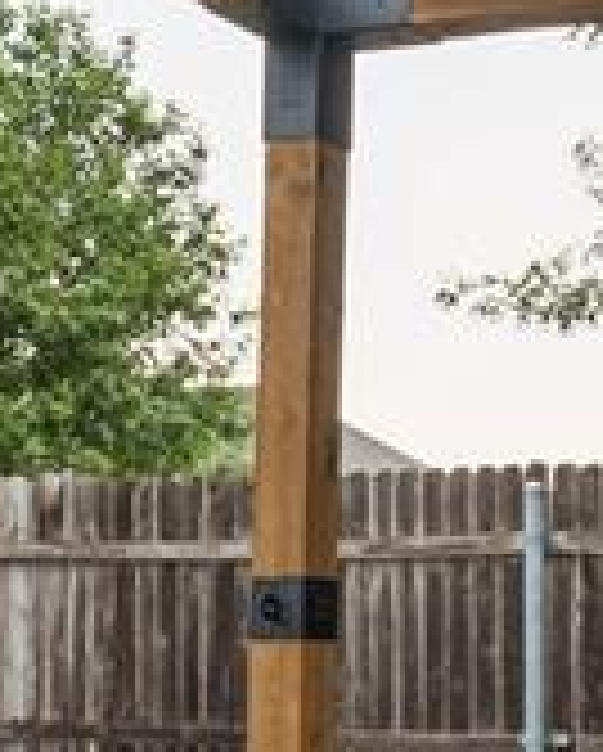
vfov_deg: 20.4
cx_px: 772
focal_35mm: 92
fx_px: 2049
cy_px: 653
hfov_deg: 15.9
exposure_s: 1/30
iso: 200
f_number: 8
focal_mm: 16
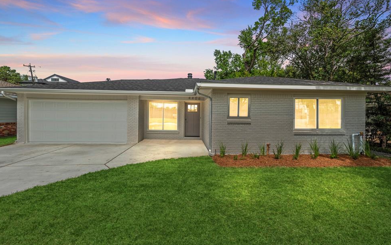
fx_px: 160
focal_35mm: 15
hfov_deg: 101.4
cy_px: 113
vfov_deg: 74.7
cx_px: 191
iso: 400
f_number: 8
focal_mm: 14
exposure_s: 1/2000
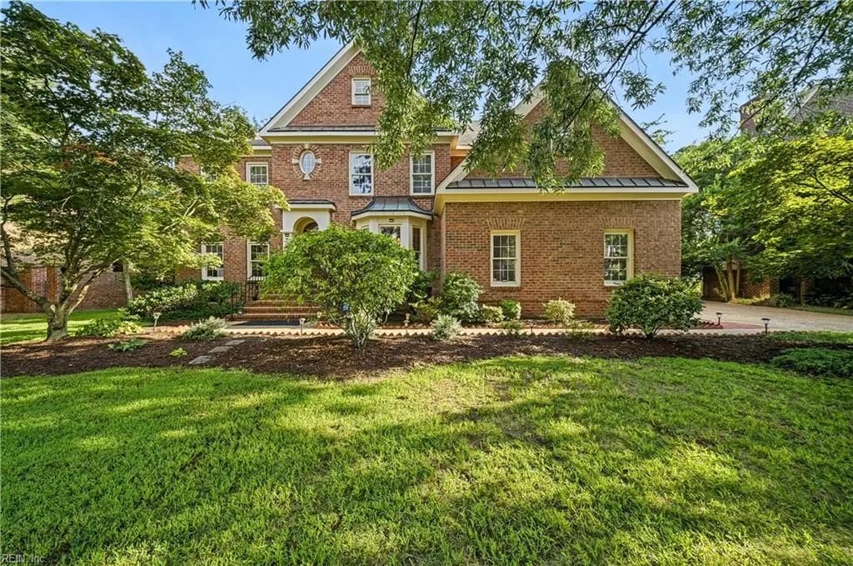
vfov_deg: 89.8
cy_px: 283
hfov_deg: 112.7
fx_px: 284
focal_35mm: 12
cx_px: 426
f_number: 8
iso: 250
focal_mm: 12
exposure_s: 1/50
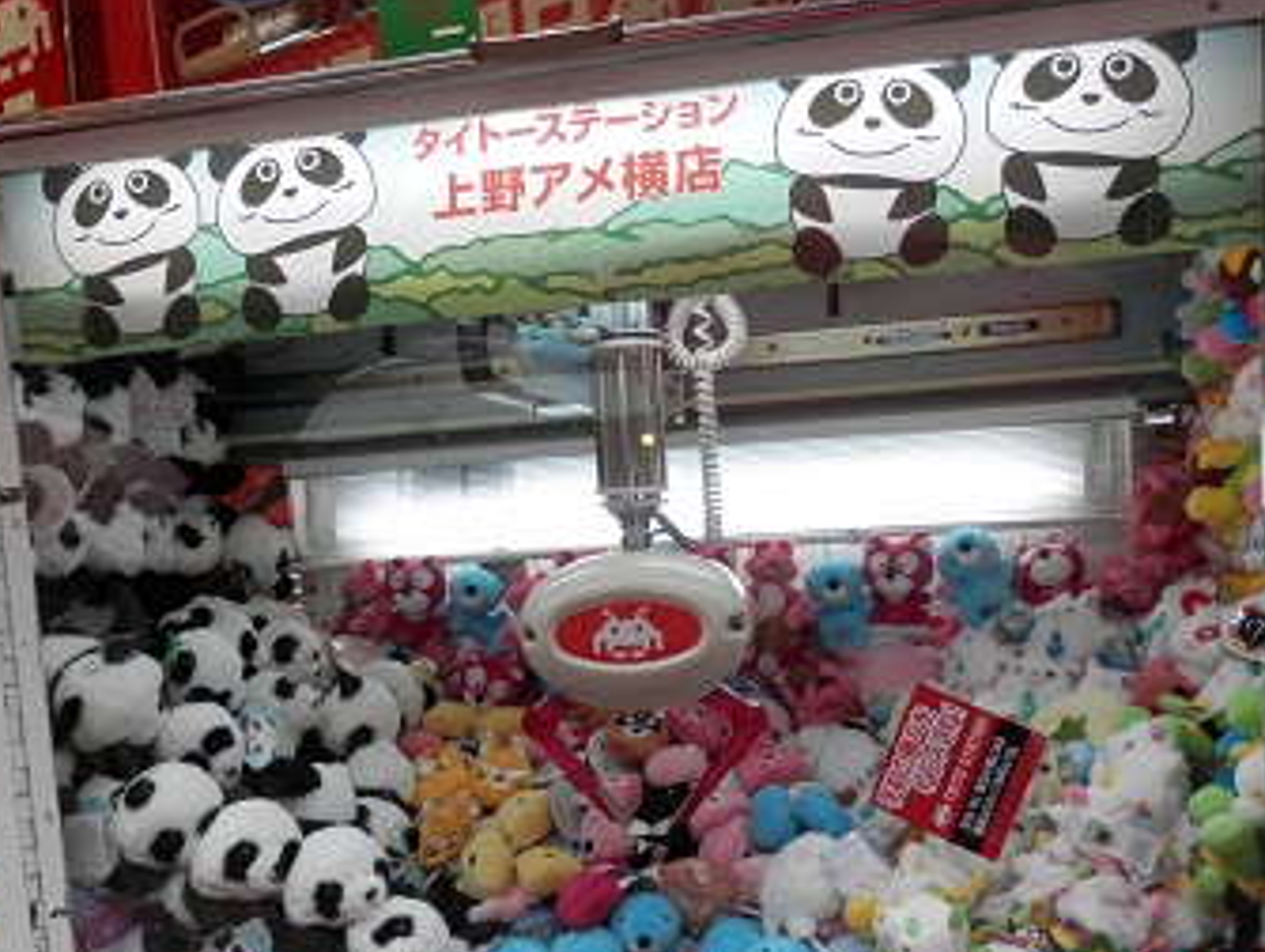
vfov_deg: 43.9
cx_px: 632
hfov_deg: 56.8
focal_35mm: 32
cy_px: 589
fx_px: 1171
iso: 80
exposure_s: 1/100
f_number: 3
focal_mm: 4.5
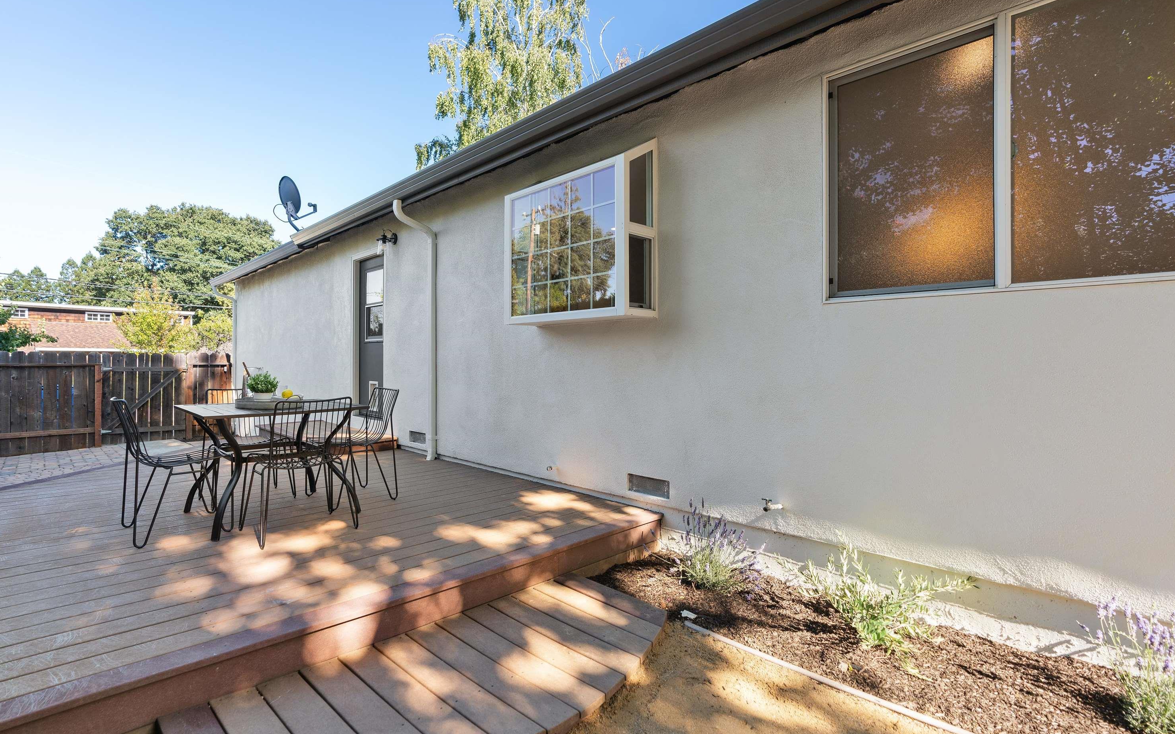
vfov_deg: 68.0
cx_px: 567
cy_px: 365
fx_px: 544
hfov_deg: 94.3
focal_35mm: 17
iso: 100
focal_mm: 16
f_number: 5
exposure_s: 1/100
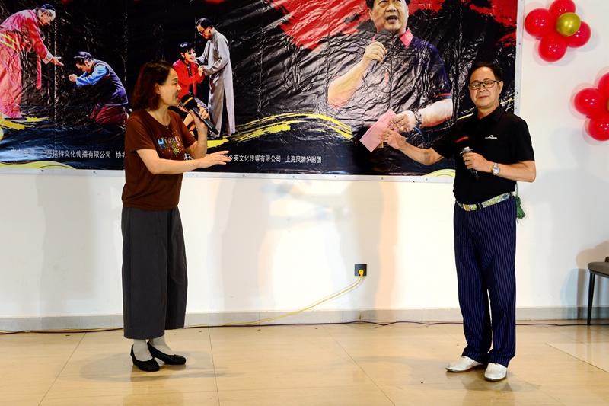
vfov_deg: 31.9
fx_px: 710
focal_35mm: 42
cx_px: 304
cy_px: 203
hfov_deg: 46.4
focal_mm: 42
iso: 1250
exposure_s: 1/200
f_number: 7.1
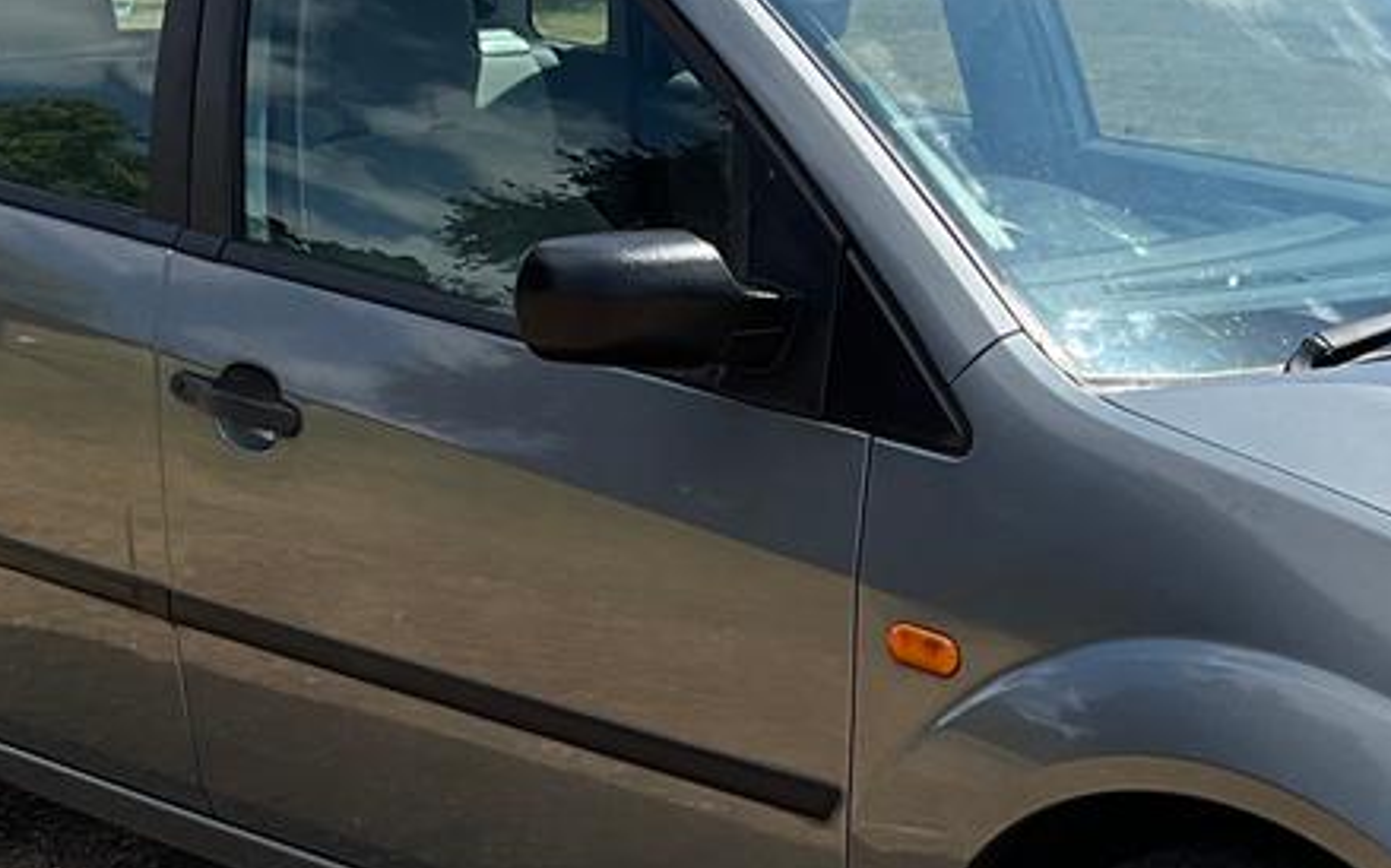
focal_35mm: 84
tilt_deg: -15.2
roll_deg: +2.2
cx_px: 1023
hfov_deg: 24.4
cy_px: 697
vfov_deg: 15.4
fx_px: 3183
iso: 25
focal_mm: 3
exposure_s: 1/1412
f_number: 1.8
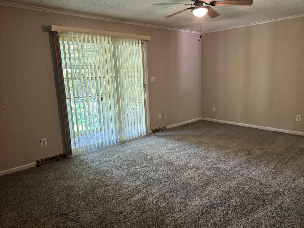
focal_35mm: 25
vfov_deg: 54.9
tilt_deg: -10.0
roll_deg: +1.6
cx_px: 157
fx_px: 220
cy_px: 116
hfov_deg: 69.4
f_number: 1.78
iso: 250
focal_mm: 6.76
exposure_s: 1/60
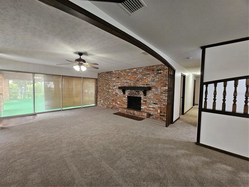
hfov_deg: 106.2
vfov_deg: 89.9
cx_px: 124
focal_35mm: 13
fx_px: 94
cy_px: 94
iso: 200
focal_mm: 2.2
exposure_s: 1/60
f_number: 2.2
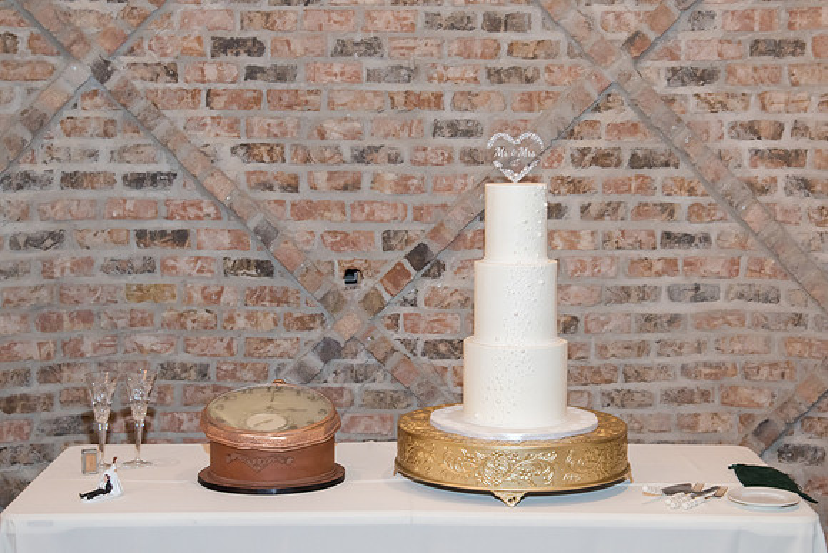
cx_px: 421
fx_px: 1567
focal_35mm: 68
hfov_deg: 29.6
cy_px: 241
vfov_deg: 20.0
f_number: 5.6
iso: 1250
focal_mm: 50
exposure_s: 1/60
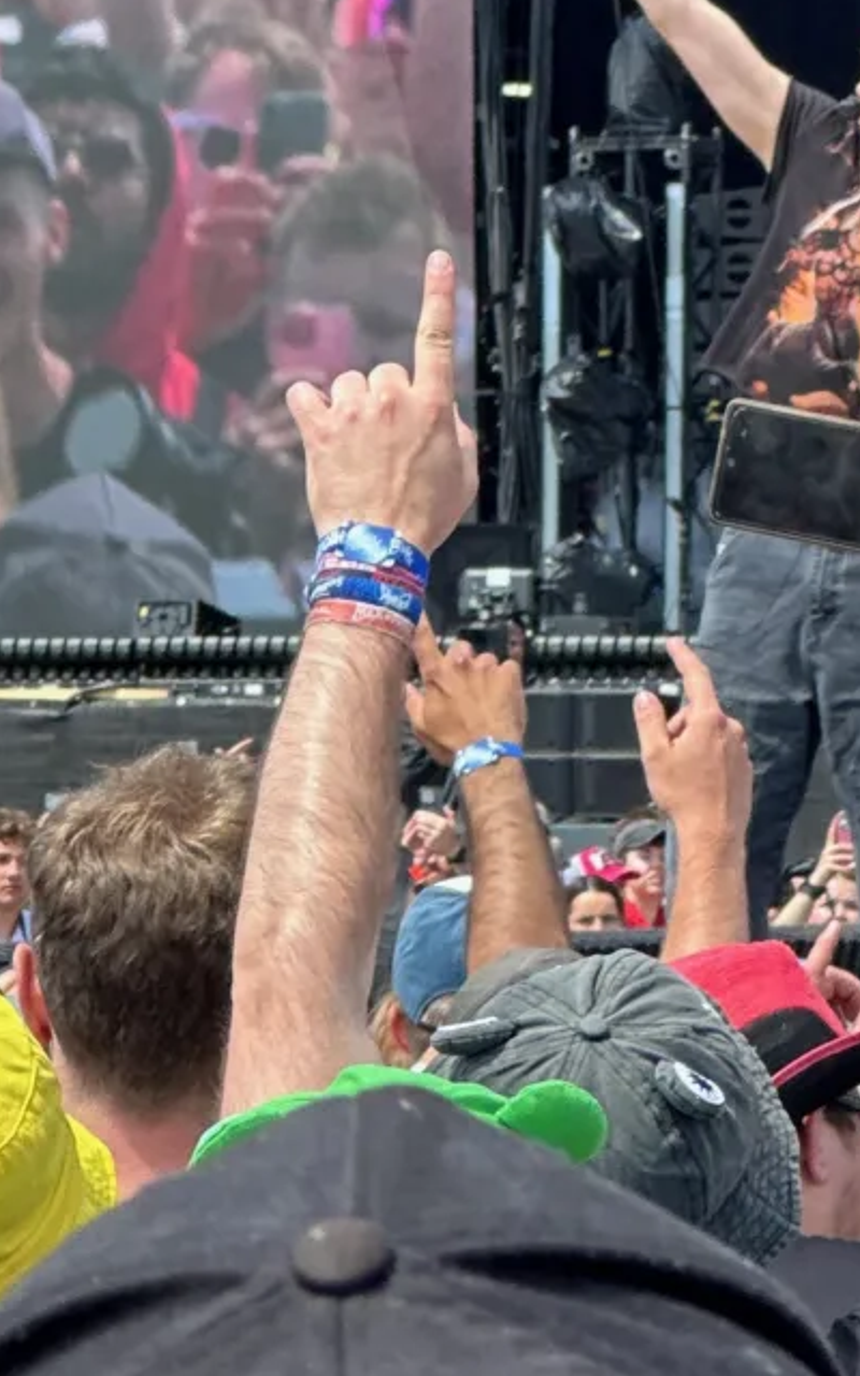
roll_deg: -0.8
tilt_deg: +2.6
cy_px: 303
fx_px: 9788
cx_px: 752
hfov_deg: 5.0
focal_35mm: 261
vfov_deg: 8.0
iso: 25
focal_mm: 9
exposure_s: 1/121
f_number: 2.8
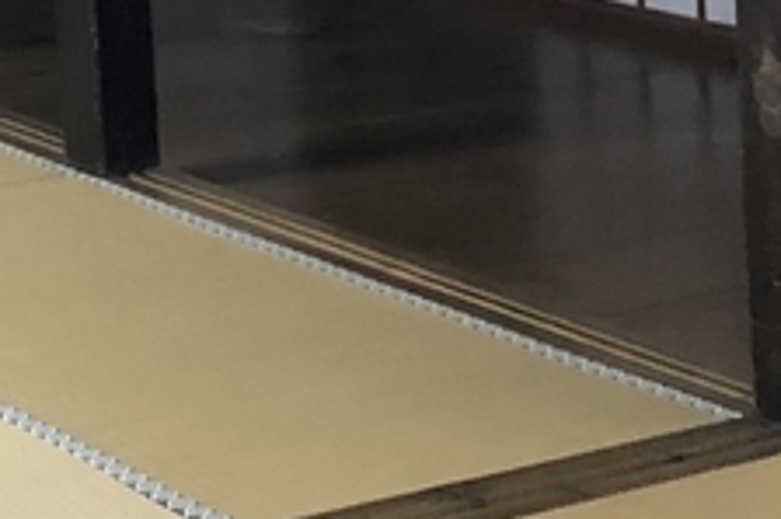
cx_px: -272
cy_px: -456
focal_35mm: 133
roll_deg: +1.6
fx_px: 2883
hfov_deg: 14.7
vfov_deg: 9.7
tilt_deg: -2.2
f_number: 1.8
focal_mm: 3.99
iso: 100
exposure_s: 1/15
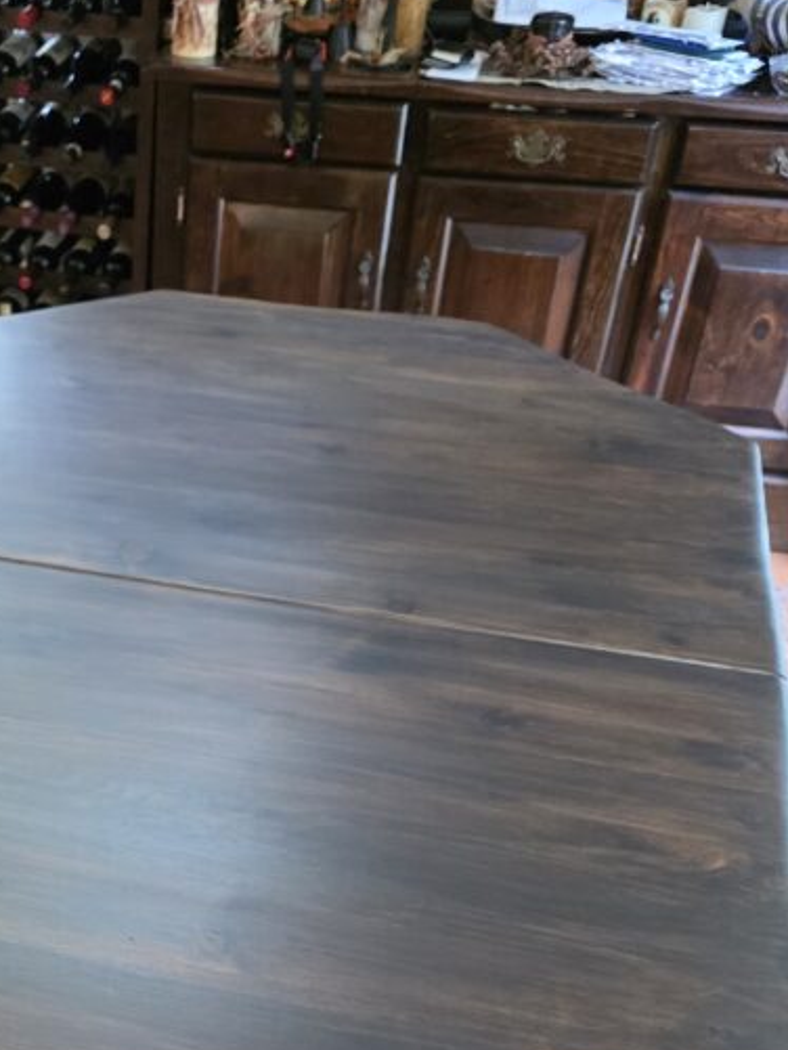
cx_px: 52
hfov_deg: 29.4
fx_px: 1426
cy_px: 876
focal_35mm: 47
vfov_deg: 38.5
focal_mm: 6.3
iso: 2000
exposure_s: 1/120
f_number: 1.7
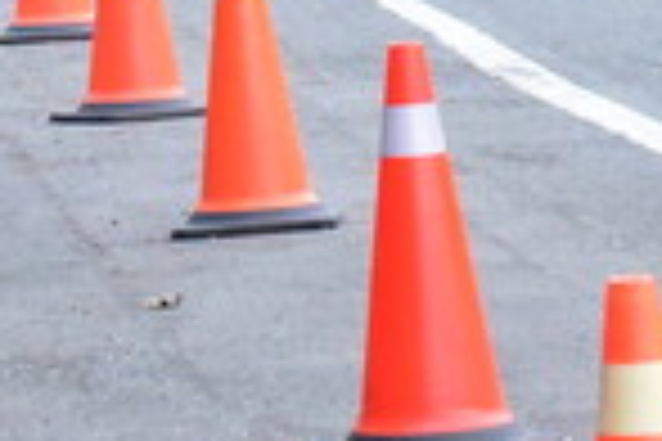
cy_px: -371
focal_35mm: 505
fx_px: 9286
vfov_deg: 2.7
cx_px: 1027
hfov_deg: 4.1
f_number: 10
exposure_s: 1/1600
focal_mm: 95
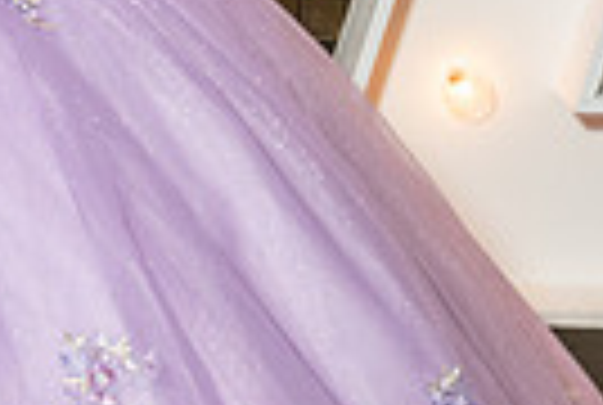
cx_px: -628
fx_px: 3257
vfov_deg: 7.1
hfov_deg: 9.8
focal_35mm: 194
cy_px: 153
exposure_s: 1/125
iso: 640
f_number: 5
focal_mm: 28.5
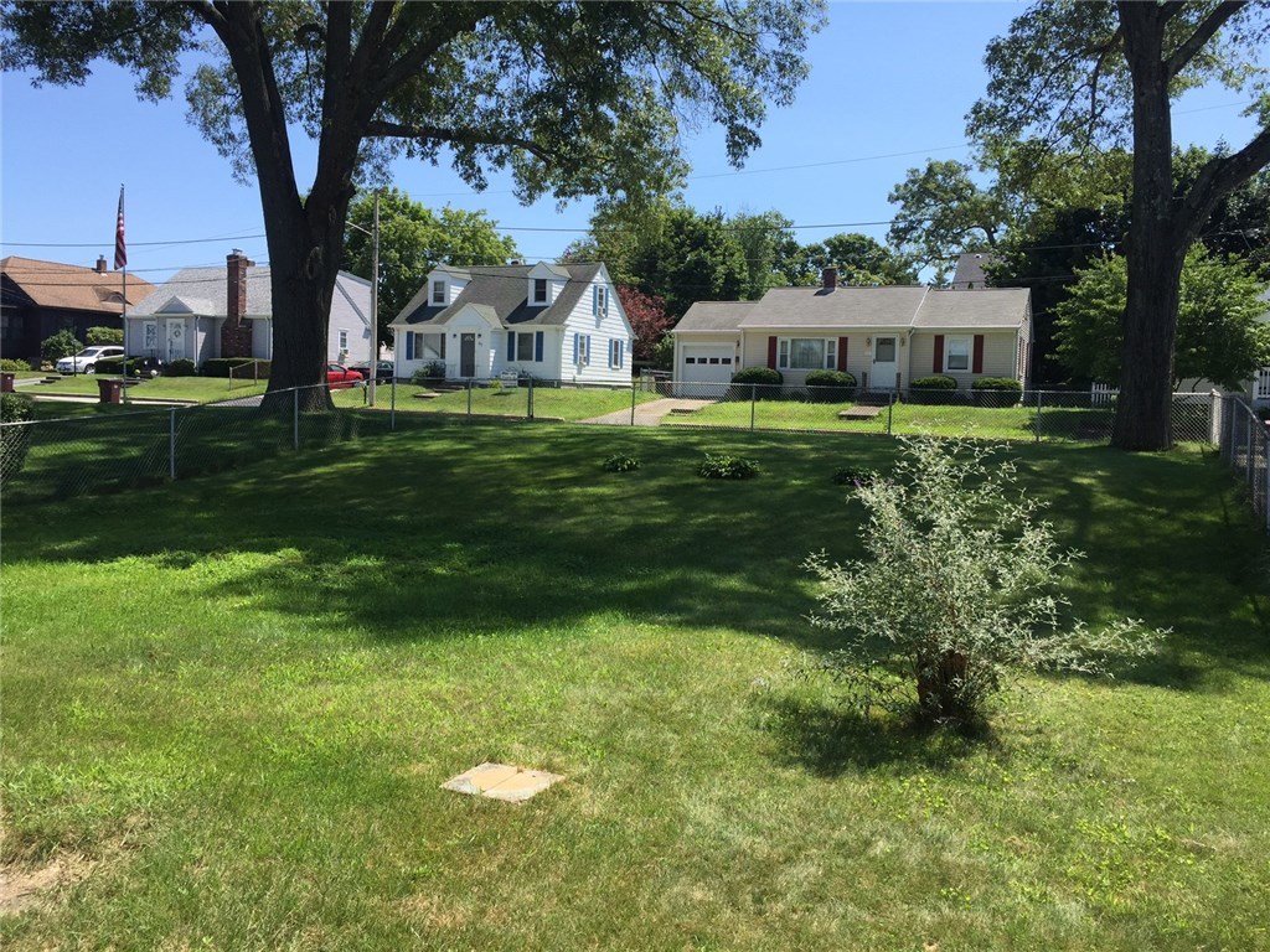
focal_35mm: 29
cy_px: 476
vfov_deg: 48.2
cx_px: 635
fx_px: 1064
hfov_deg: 61.7
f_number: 2.2
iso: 32
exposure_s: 1/1412
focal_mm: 4.15
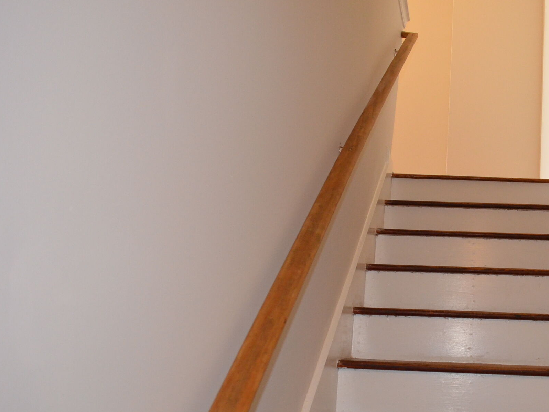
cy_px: 246
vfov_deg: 35.8
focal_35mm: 40
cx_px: 420
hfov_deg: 45.0
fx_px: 634
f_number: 3.5
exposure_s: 1/60
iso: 2000
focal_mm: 18
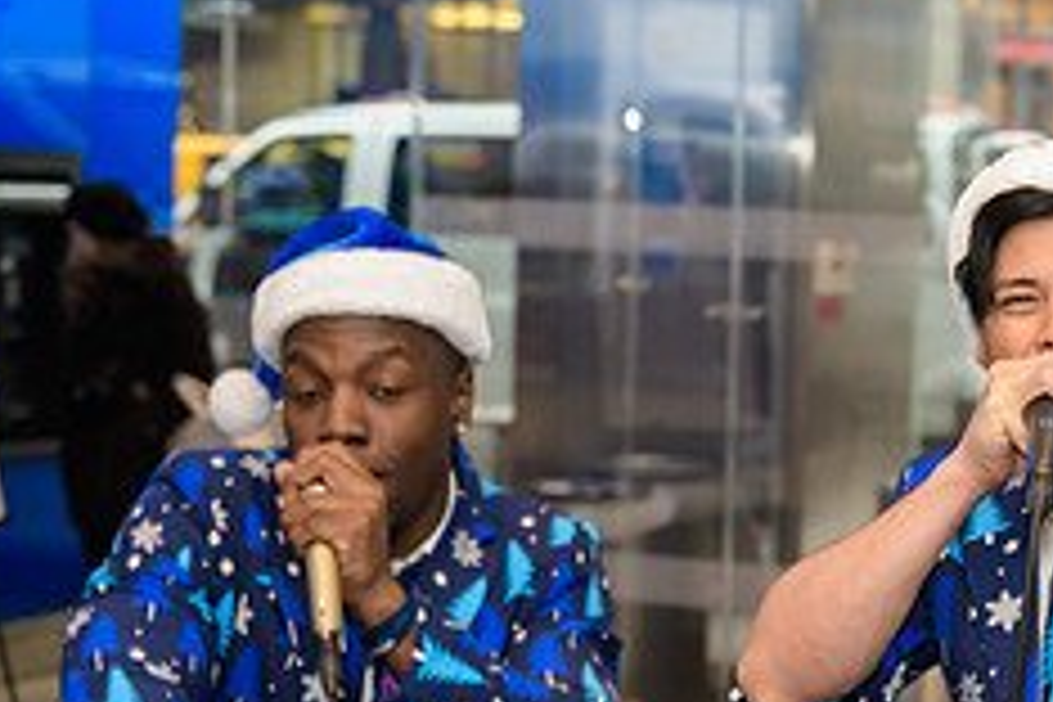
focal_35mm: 94
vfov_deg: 14.5
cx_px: 1098
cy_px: 448
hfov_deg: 20.8
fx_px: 2749
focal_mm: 38
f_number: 3.2
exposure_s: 1/125
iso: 400
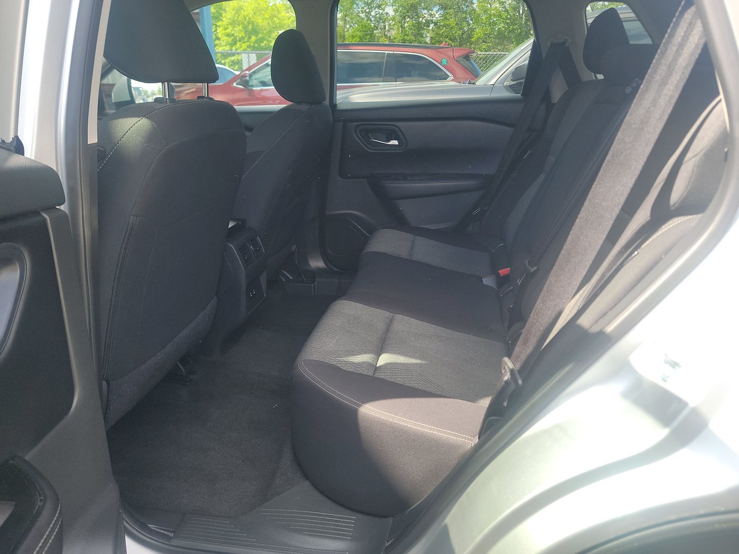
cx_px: 370
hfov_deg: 71.6
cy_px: 277
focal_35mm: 24
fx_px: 512
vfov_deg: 56.8
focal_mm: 6.7
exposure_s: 1/119
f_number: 1.8
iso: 60
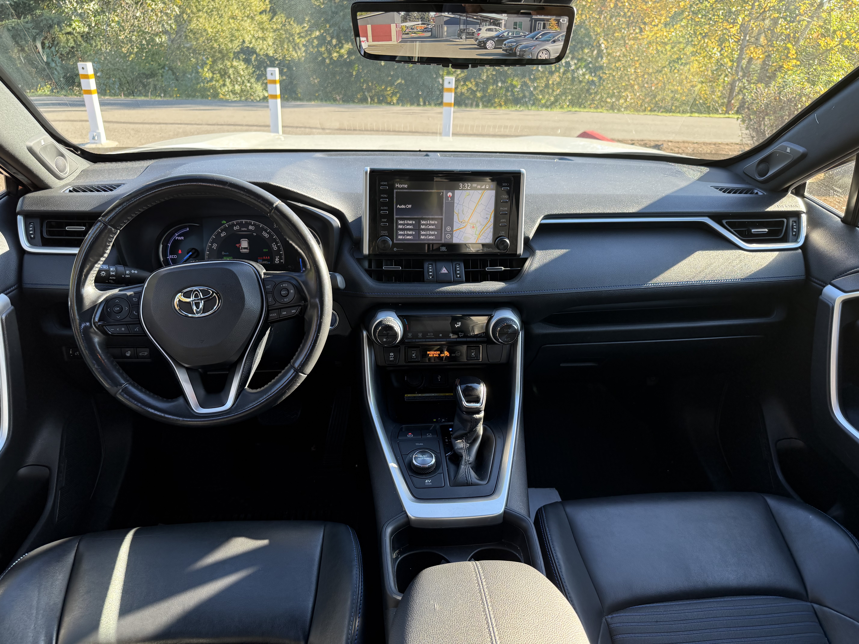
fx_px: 596
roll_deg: -2.0
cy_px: 322
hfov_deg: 71.6
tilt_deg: -23.8
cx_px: 430
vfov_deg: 56.8
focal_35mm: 24
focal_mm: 6.76
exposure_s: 1/239
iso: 125
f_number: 1.78
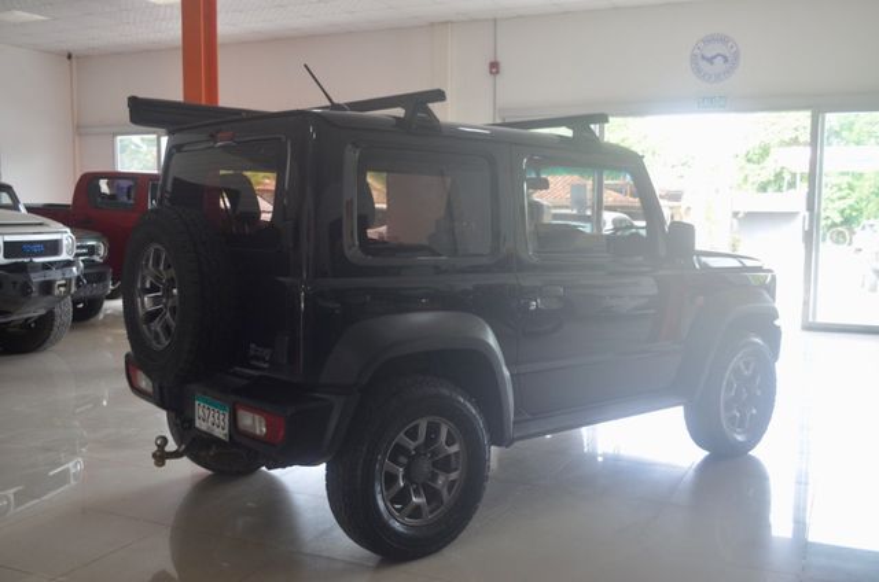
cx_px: 440
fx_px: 877
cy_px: 291
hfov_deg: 53.2
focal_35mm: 36
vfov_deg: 36.7
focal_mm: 24
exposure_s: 1/80
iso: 400
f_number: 4.5
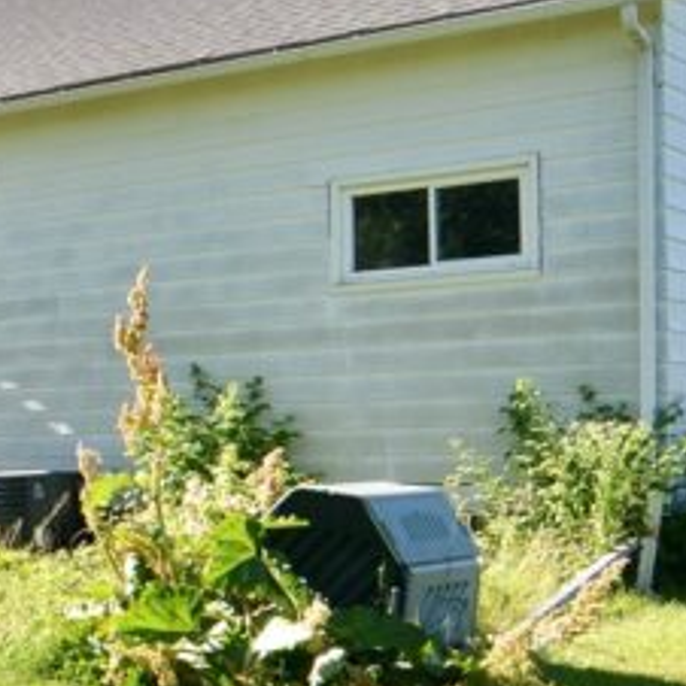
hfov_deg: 19.8
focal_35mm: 74
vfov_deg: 23.2
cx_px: -382
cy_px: 420
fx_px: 1665
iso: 200
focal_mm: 11
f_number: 8
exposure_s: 1/250
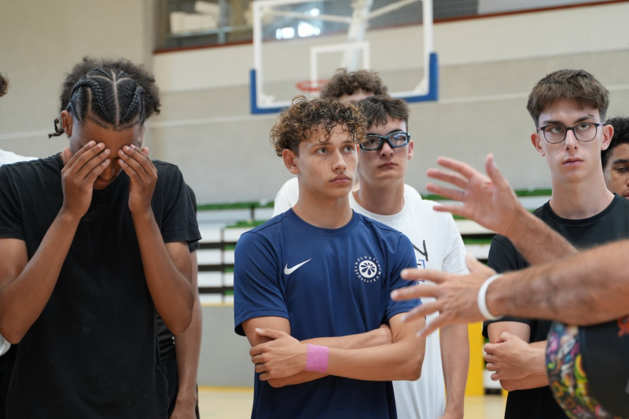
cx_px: 314
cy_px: 210
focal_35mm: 75
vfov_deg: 18.2
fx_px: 1310
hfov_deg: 27.0
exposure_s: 1/200
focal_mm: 50
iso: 500
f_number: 2.8
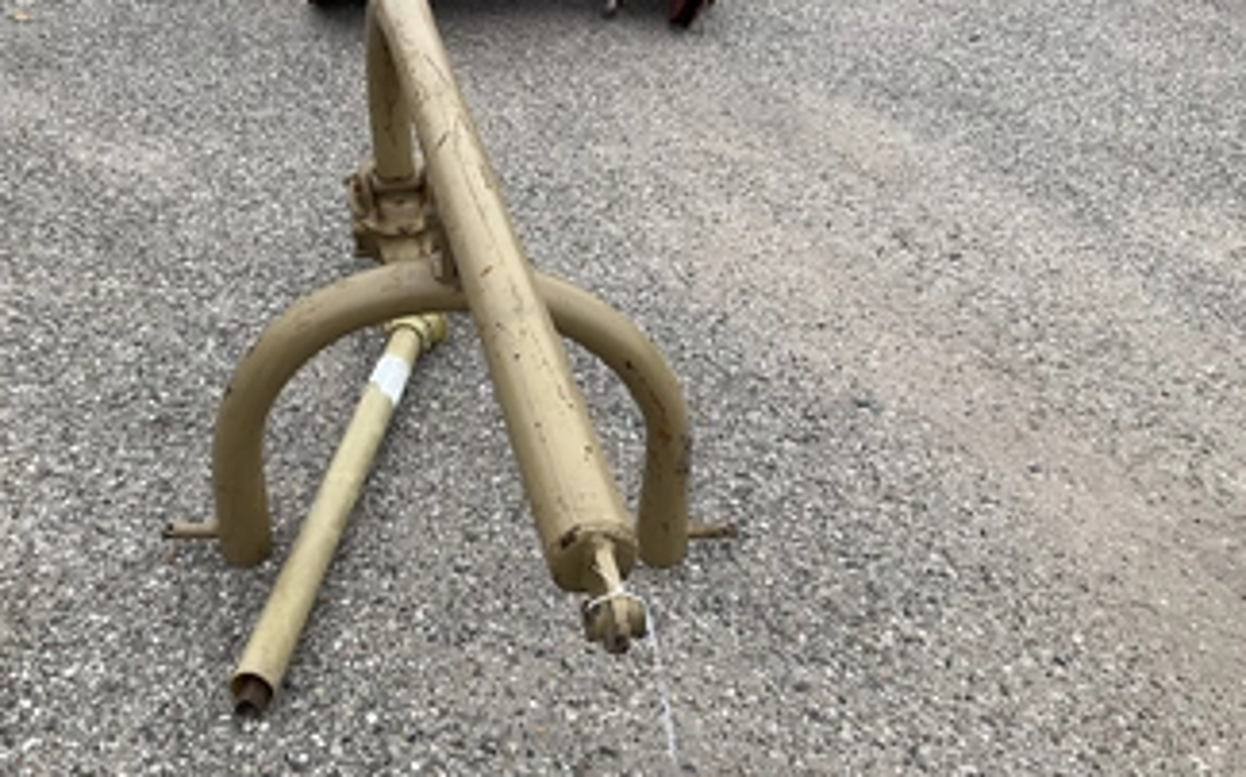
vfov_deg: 33.5
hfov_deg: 51.4
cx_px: 531
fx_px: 1289
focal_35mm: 38
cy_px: 412
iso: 25
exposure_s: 1/469
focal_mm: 3
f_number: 1.8
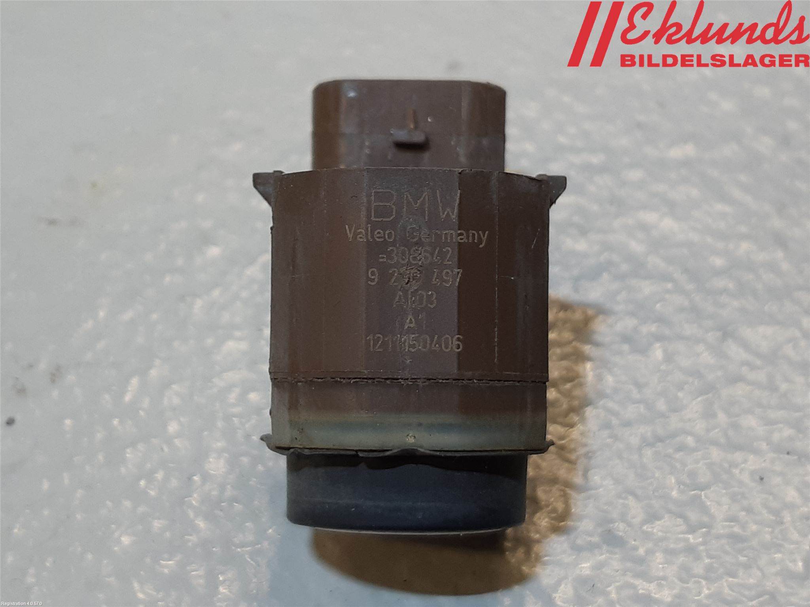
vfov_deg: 53.1
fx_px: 608
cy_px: 304
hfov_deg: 67.3
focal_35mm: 26
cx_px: 405
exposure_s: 1/50
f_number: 1.7
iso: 50
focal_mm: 3.93
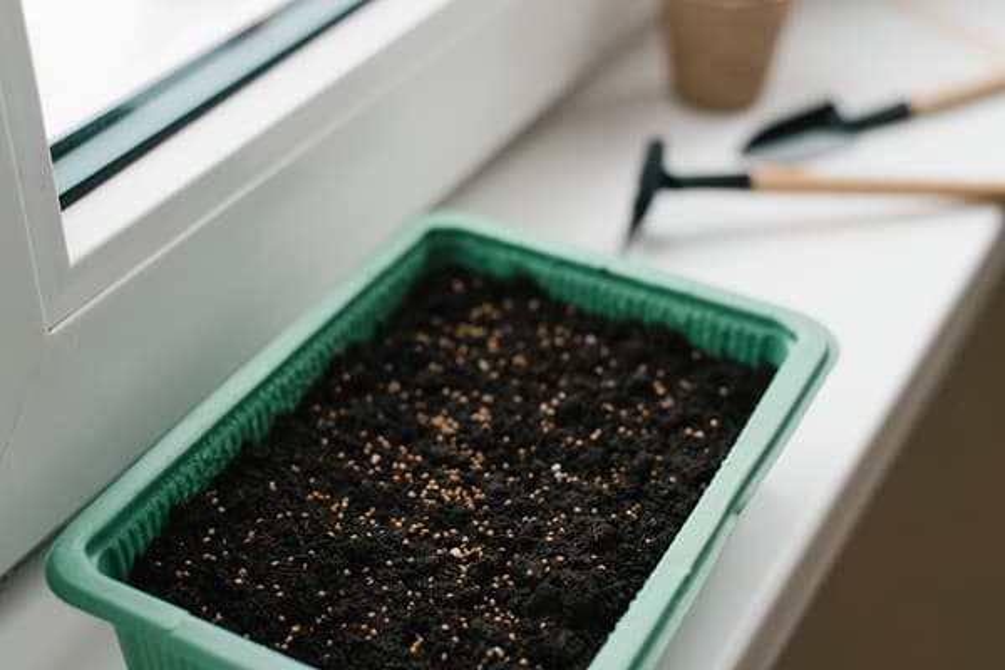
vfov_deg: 27.0
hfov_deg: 39.6
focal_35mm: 50
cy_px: 335
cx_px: 502
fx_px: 1396
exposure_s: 1/200
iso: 160
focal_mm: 50
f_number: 3.5
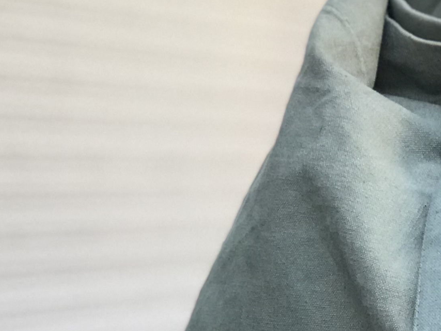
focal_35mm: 209
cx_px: 517
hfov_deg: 9.4
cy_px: 269
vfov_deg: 7.1
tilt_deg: -3.3
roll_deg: -1.0
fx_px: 2663
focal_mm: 6.6
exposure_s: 1/60
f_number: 2.8
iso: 32
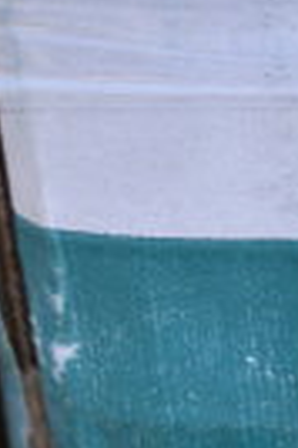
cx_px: 884
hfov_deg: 4.3
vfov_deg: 6.7
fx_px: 3837
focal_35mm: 308
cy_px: -69
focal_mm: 45
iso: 200
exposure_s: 1/160
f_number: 6.3
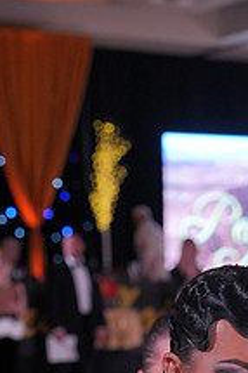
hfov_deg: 10.0
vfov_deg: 14.6
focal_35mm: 135
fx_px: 1397
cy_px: 474
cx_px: 294
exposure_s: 1/400
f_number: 4
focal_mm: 50
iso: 1600
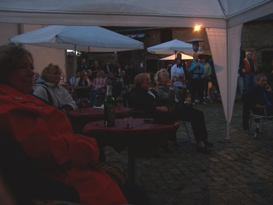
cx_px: 136
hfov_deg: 55.3
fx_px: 260
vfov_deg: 43.0
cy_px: 102
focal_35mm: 33
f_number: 3.4
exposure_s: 1/8
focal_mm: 5.5
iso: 140
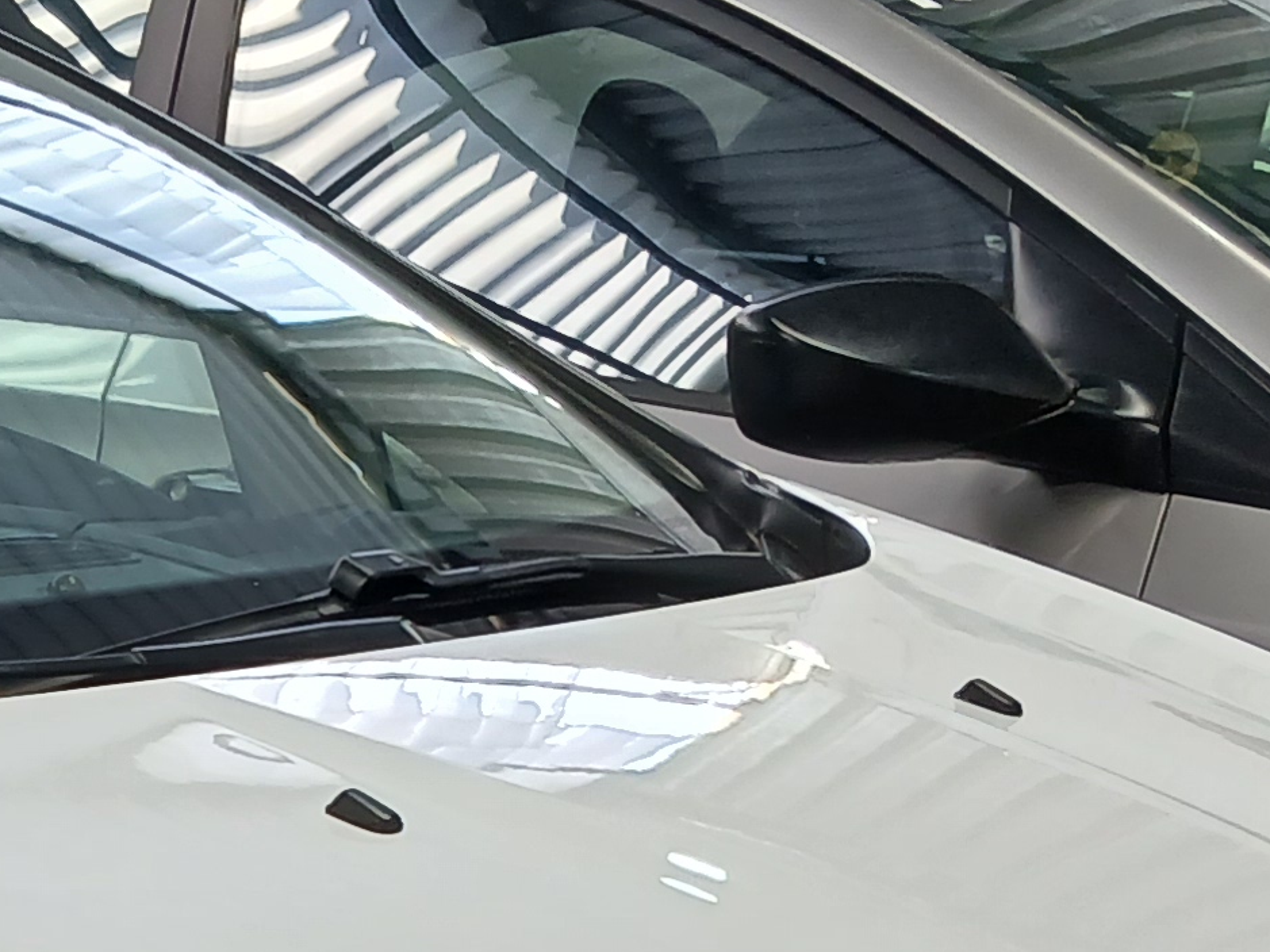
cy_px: 1579
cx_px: -417
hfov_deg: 16.4
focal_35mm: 113
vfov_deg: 12.3
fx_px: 4145
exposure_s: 1/60
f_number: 1.8
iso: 40
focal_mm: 3.98
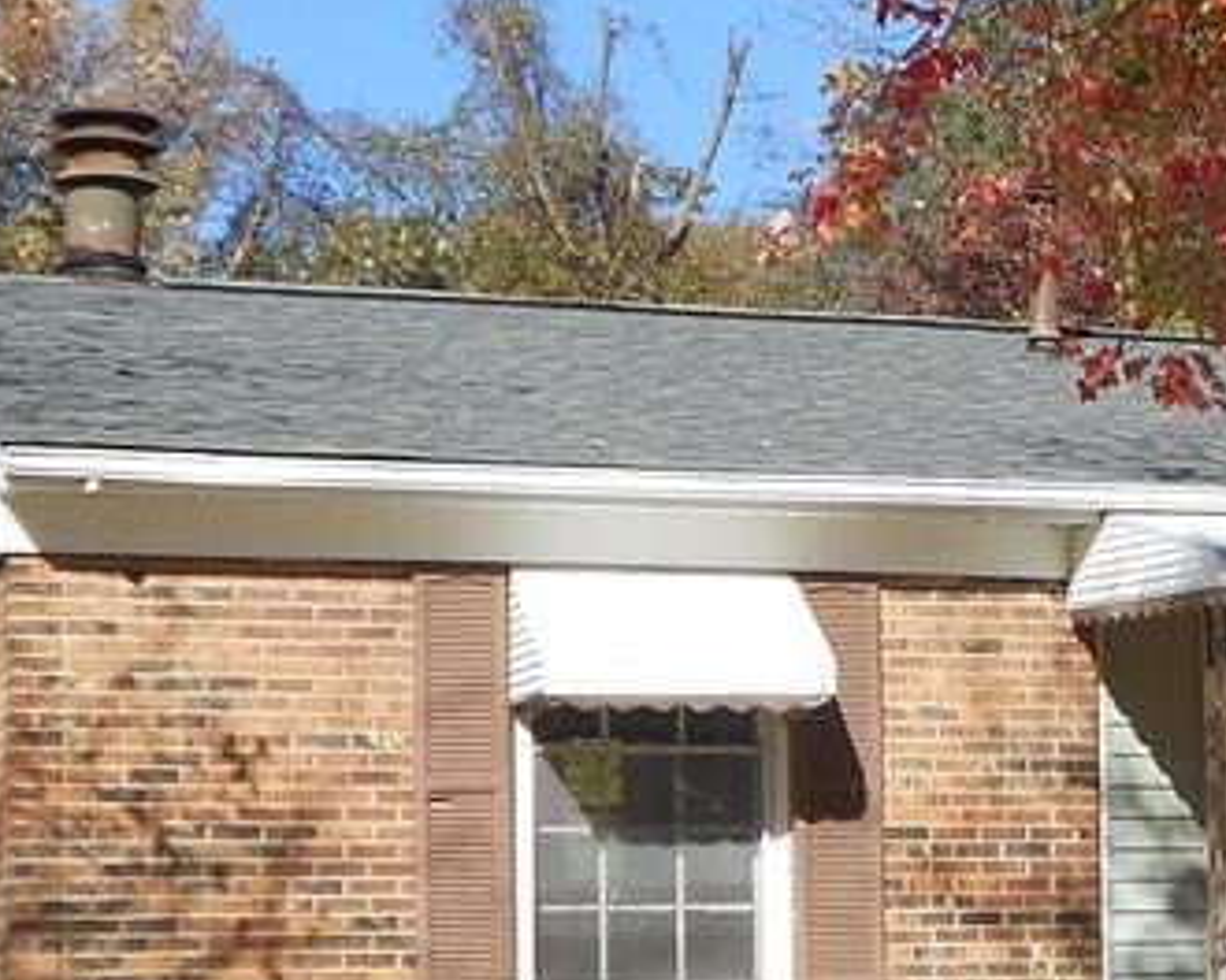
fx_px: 4064
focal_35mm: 112
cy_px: 761
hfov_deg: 16.6
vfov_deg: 13.7
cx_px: 1382
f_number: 3.9
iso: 80
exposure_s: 1/500
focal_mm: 6.7
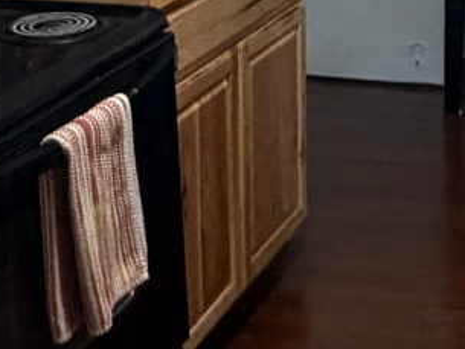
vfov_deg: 14.9
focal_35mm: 94
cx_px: 441
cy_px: -137
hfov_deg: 20.3
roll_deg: -0.7
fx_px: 1263
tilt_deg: -4.7
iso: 400
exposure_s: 1/60
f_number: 2.2
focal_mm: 2.22
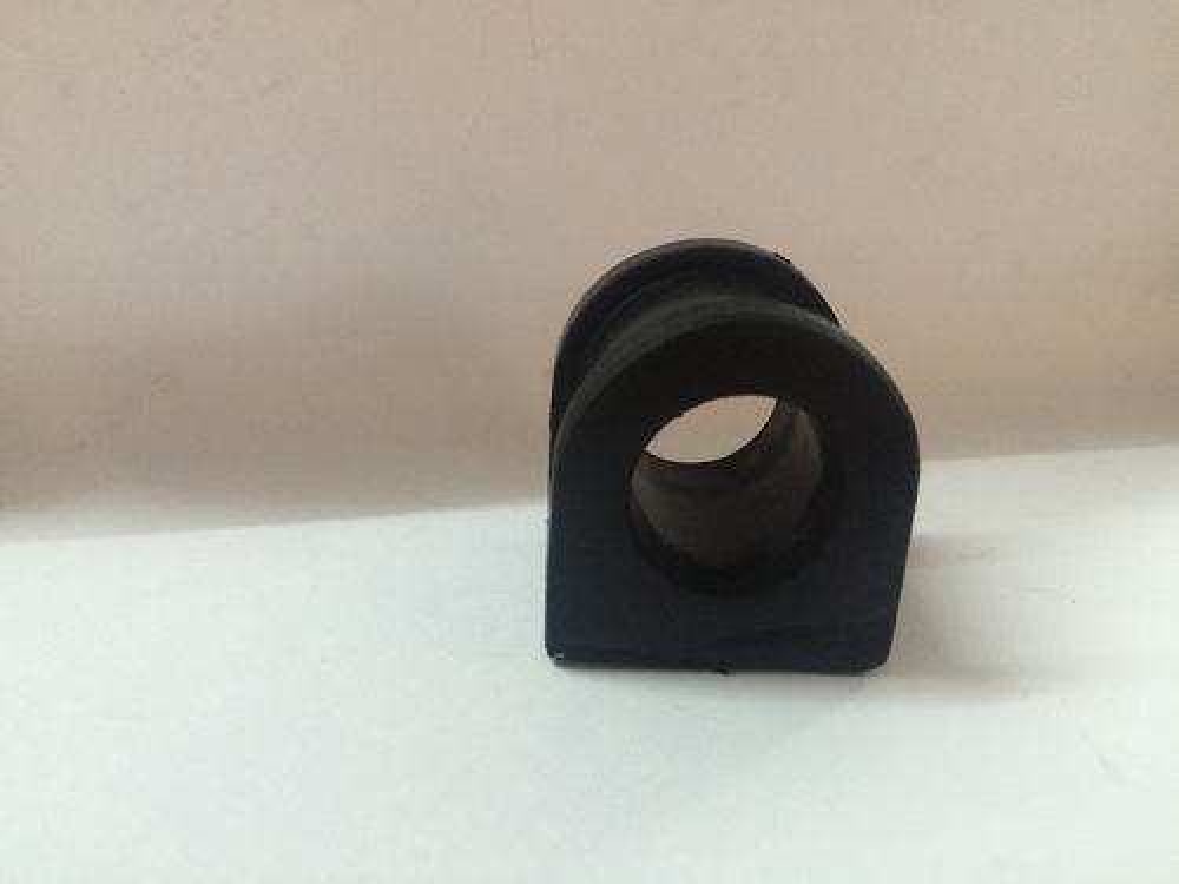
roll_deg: -2.1
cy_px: 442
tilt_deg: -24.4
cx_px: 590
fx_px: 988
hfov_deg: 61.7
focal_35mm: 29
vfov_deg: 48.2
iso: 250
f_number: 2.2
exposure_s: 1/33
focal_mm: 4.15
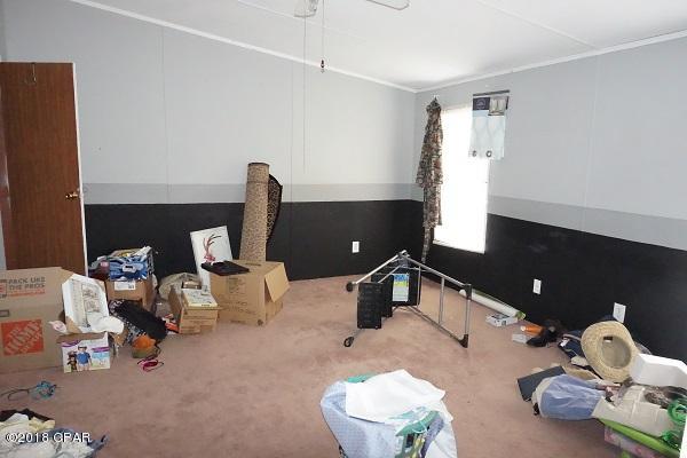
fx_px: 458
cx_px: 344
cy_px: 229
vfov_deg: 53.1
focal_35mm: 24
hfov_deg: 73.7
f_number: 8
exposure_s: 1/100
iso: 12800
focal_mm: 16
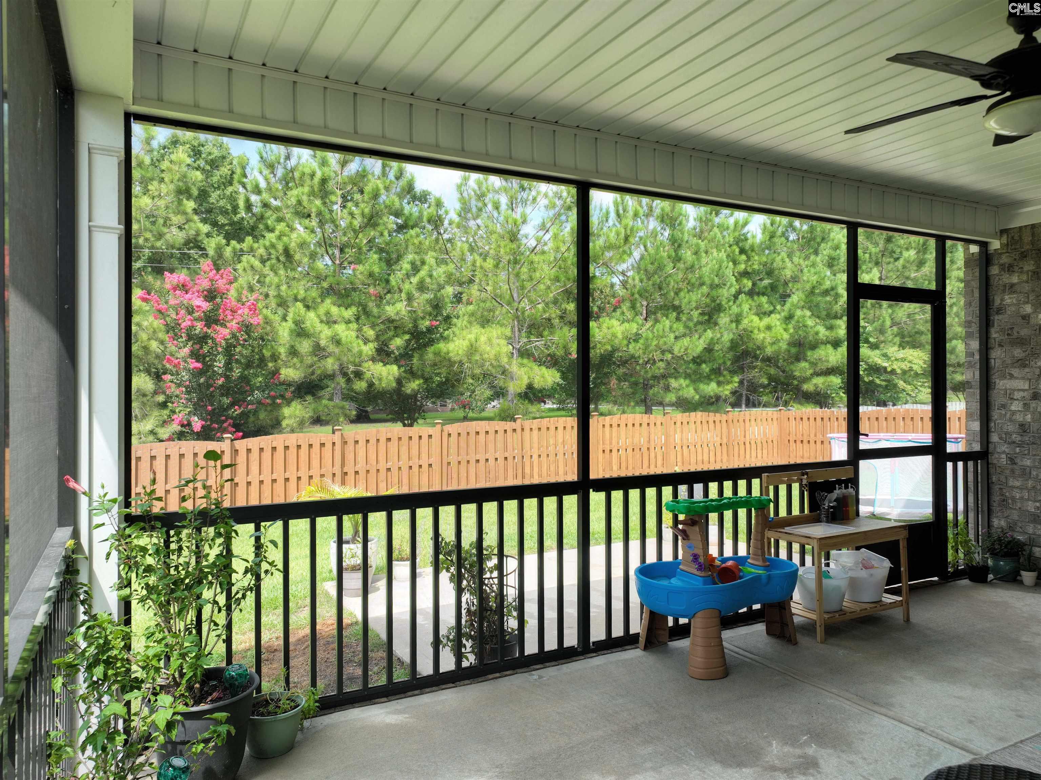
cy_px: 390
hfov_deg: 71.6
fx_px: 721
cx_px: 520
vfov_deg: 56.8
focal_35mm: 24
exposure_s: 1/400
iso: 200
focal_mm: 12.29
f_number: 2.8
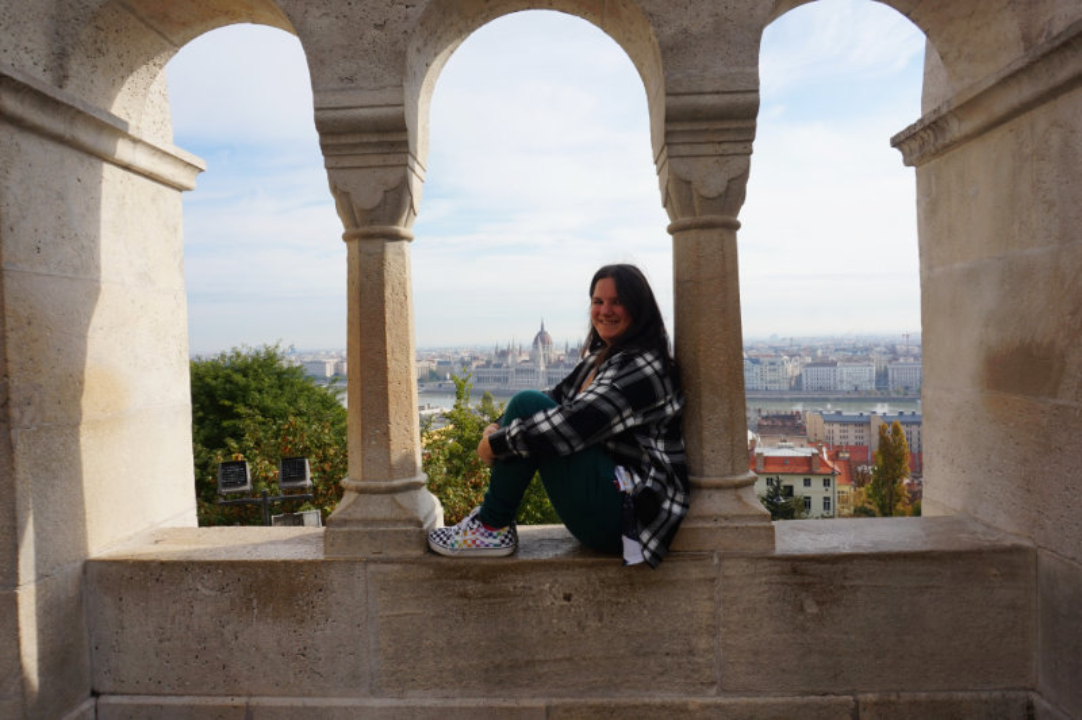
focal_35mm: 24
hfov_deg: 73.8
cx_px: 541
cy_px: 360
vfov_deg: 53.1
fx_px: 721
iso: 100
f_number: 14
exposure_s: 1/80
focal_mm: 16
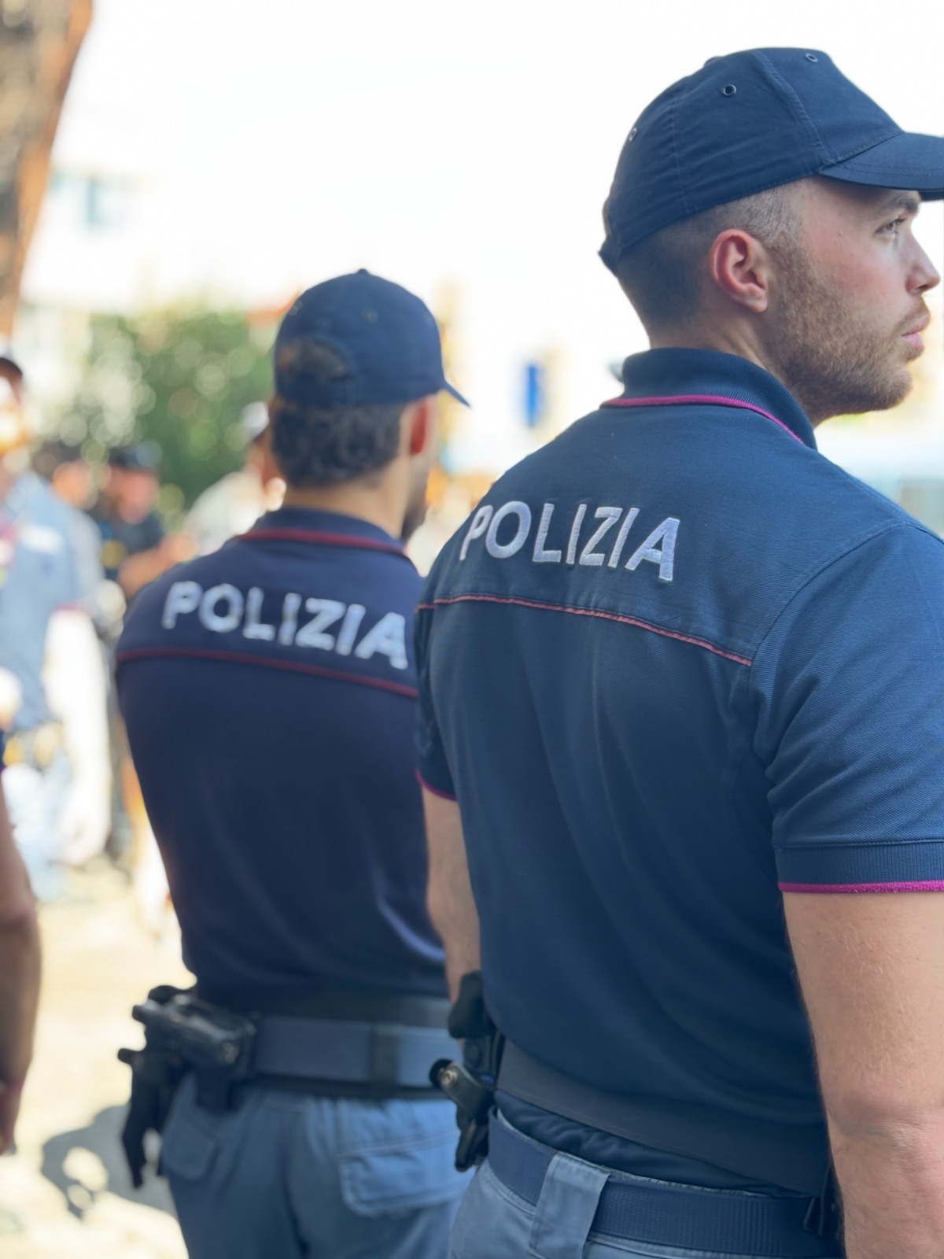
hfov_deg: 28.0
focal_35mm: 52
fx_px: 1891
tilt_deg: -3.8
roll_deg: -1.4
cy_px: 630
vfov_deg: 36.8
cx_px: 472
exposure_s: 1/60
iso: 80
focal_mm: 5.96
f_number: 1.6
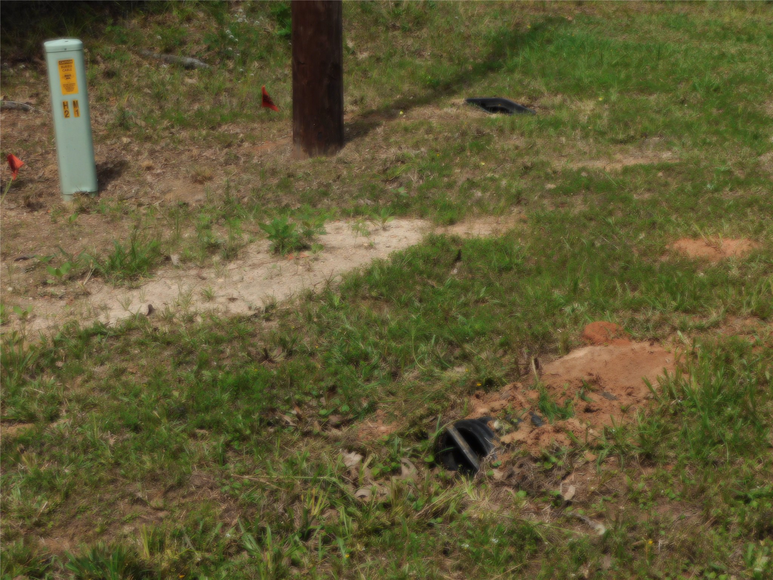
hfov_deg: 29.4
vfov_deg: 22.3
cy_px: 290
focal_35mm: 66
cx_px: 386
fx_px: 1474
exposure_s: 1/1500
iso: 125
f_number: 4.2
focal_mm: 11.7
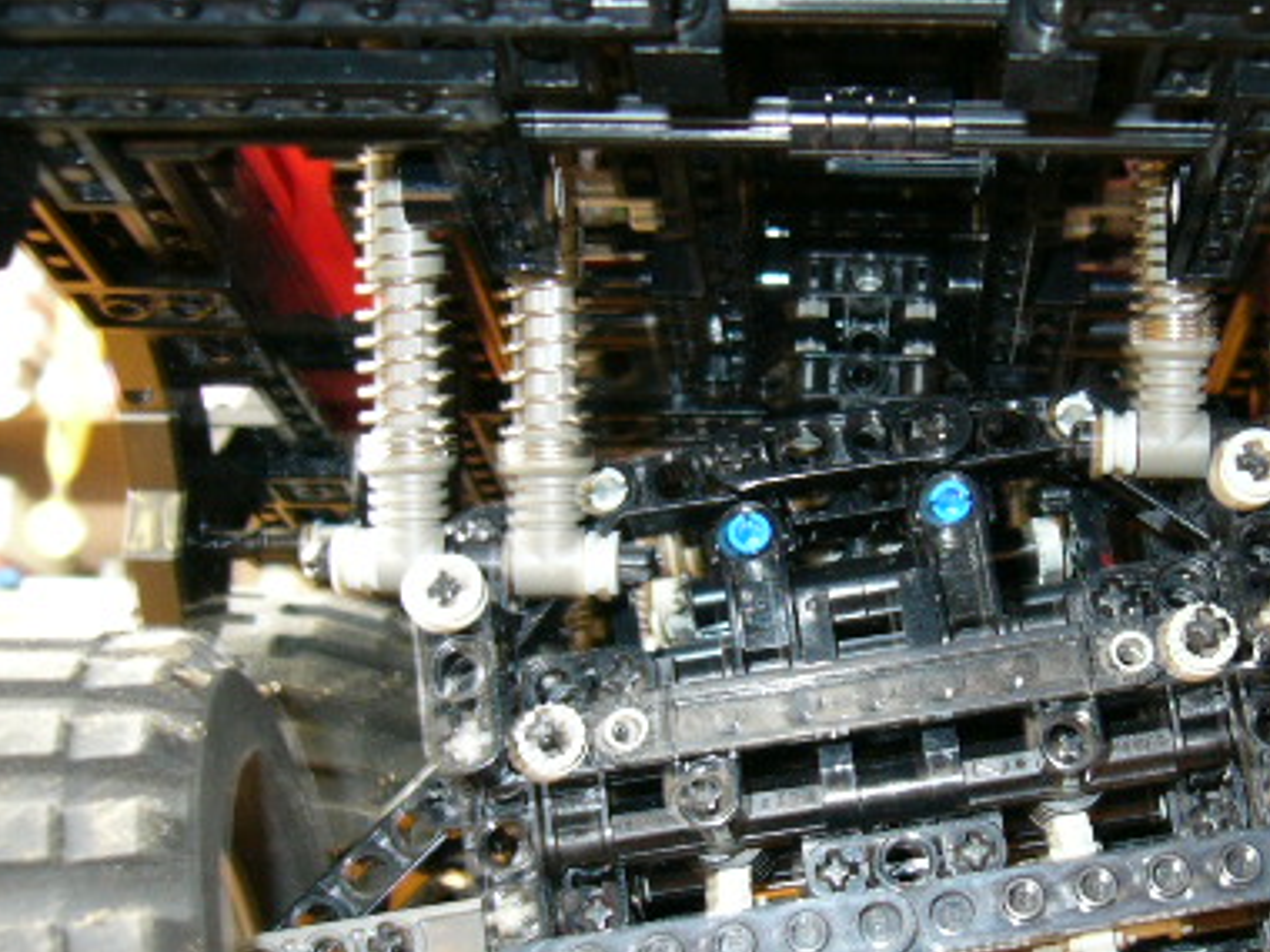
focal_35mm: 59
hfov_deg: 32.3
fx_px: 2165
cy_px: 554
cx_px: 902
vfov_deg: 24.8
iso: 100
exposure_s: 1
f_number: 2.8
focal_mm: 5.8
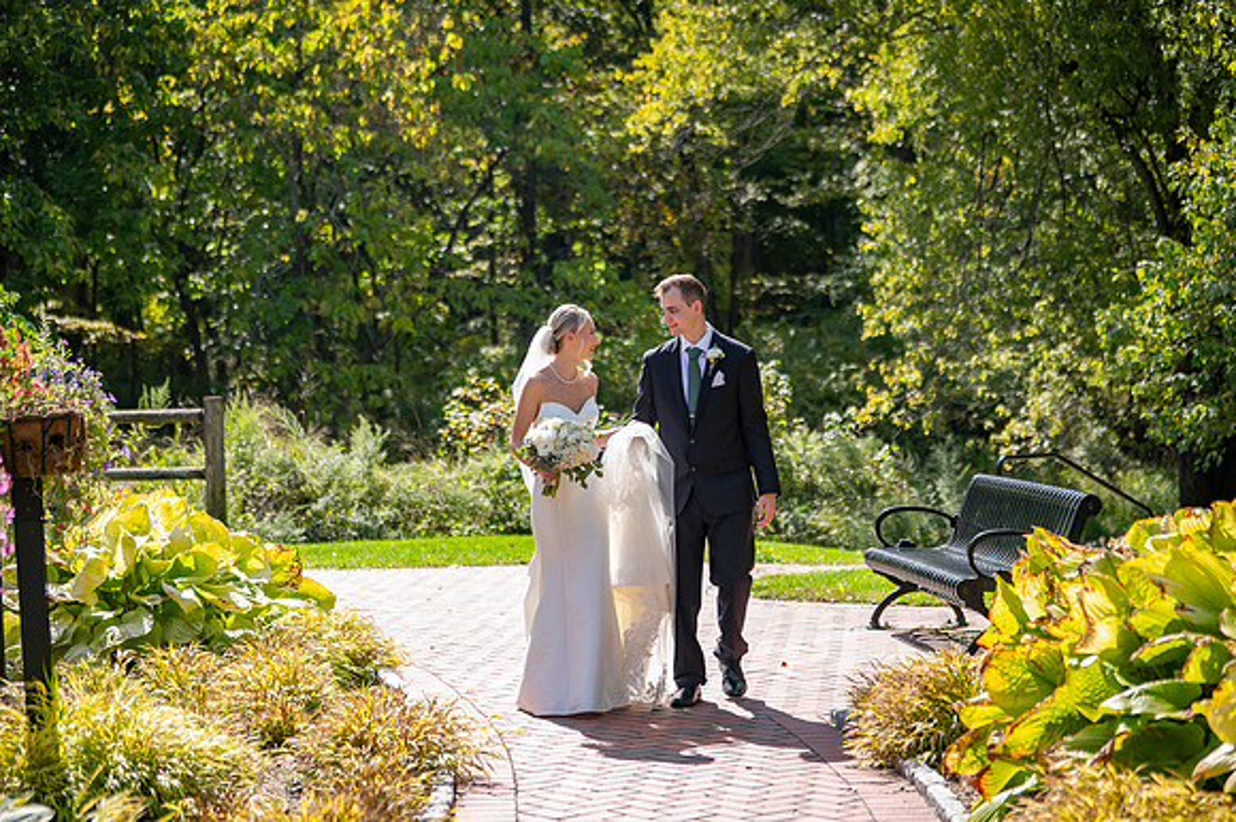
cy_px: 411
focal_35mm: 71
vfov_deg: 19.1
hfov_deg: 28.4
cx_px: 618
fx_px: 2440
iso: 400
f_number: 2.8
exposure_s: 1/5000
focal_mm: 70
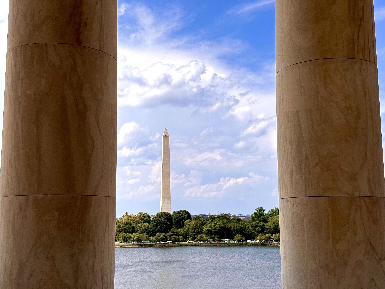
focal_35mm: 48
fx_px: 534
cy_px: 144
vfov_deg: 30.3
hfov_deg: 39.7
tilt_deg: +8.9
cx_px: 192
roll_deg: -0.2
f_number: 1.78
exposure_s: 1/9009
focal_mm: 6.76
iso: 80
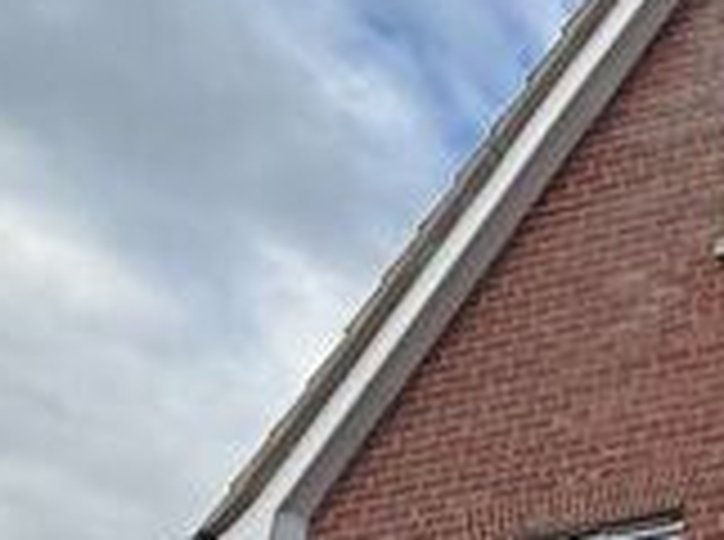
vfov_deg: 19.0
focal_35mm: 61
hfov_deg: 18.7
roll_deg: +2.5
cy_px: 938
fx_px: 1273
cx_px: 1475
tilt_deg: +14.4
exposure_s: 1/864
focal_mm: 2.22
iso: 50
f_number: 2.2
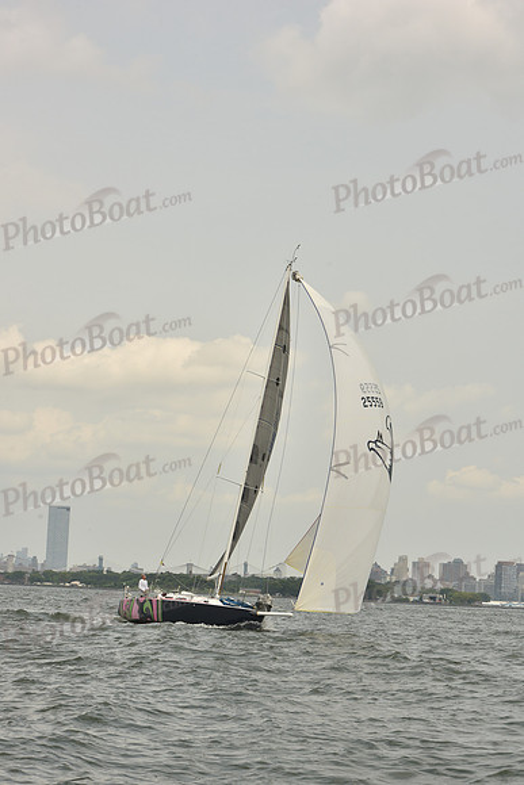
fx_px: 1855
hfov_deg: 16.1
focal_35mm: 85
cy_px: 392
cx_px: 262
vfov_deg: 23.9
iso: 250
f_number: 11
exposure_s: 1/640
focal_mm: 85
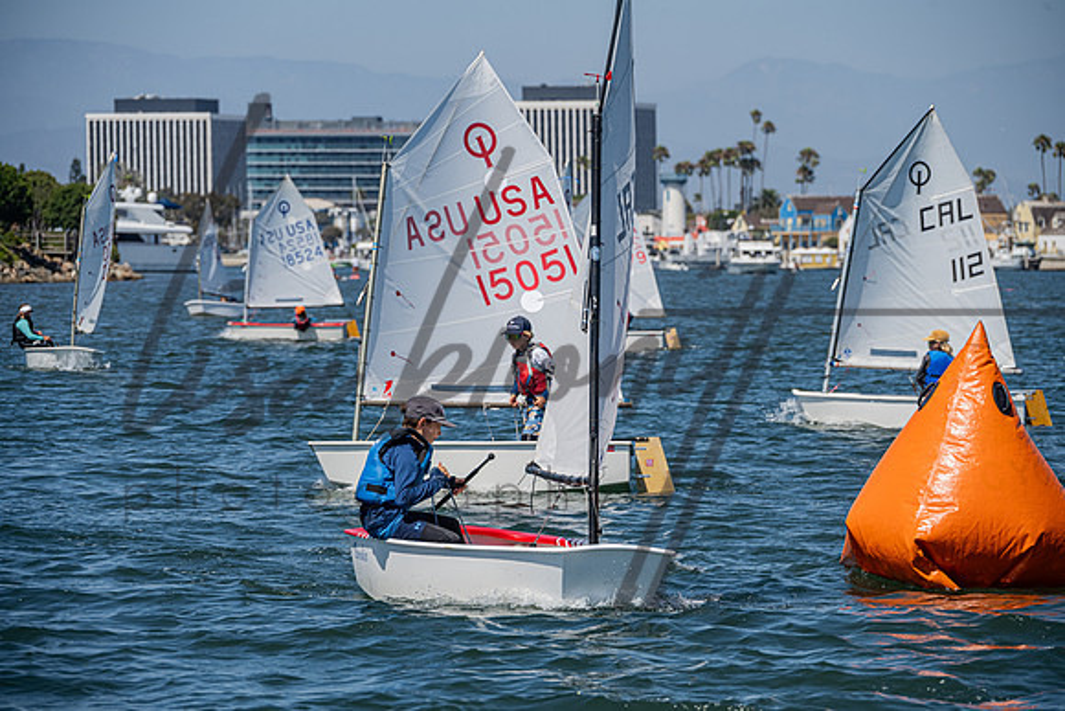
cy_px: 355
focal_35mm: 190
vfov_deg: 7.2
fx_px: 5618
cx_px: 540
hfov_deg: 10.8
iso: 250
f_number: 7.6
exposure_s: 1/1000
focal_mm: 185
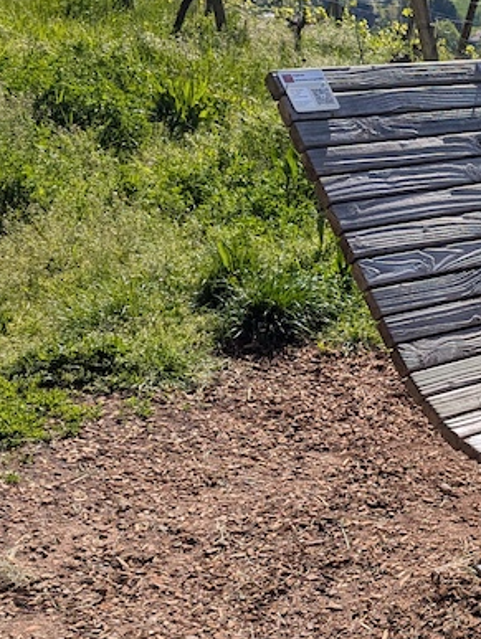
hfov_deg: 20.2
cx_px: 648
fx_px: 1221
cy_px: 333
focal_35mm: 66
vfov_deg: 29.4
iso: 47
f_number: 1.85
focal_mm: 6.81
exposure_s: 1/4525
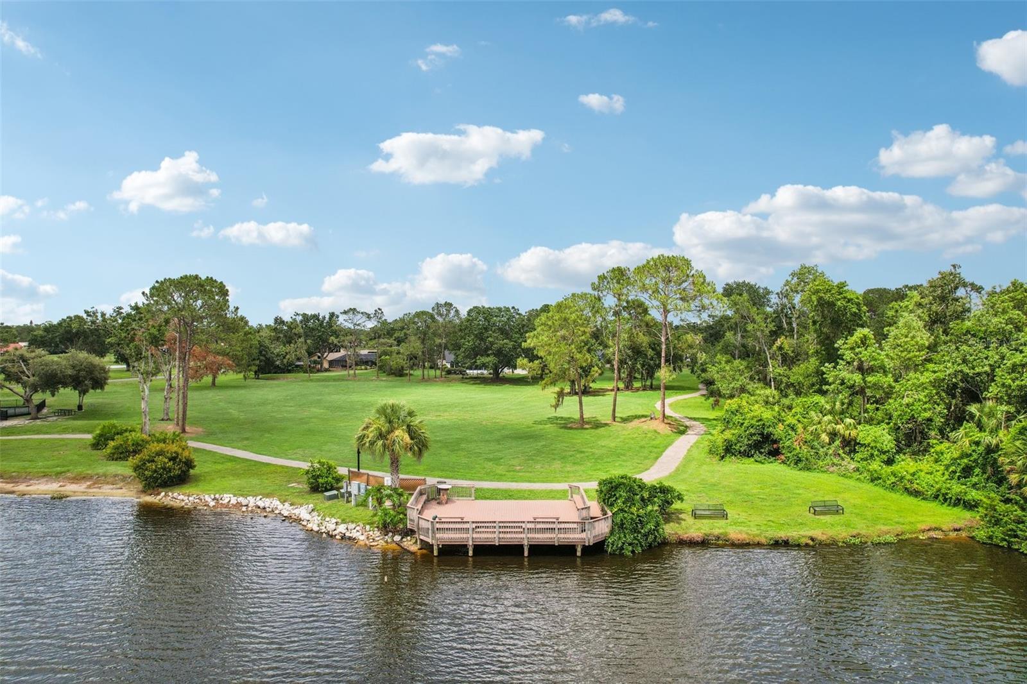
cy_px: 342
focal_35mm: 22
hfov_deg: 78.6
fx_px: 627
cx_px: 514
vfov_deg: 57.2
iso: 110
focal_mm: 8.38
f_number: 2.8
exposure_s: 1/2500
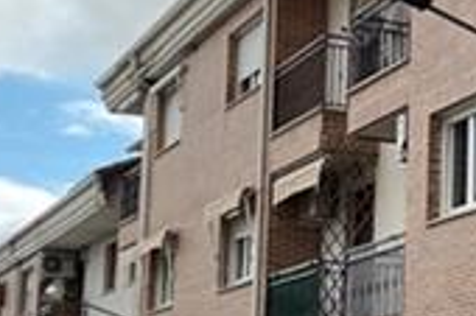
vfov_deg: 11.6
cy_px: 225
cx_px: 574
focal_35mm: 118
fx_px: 1559
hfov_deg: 16.6
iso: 16
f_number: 1.8
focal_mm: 3
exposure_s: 1/574
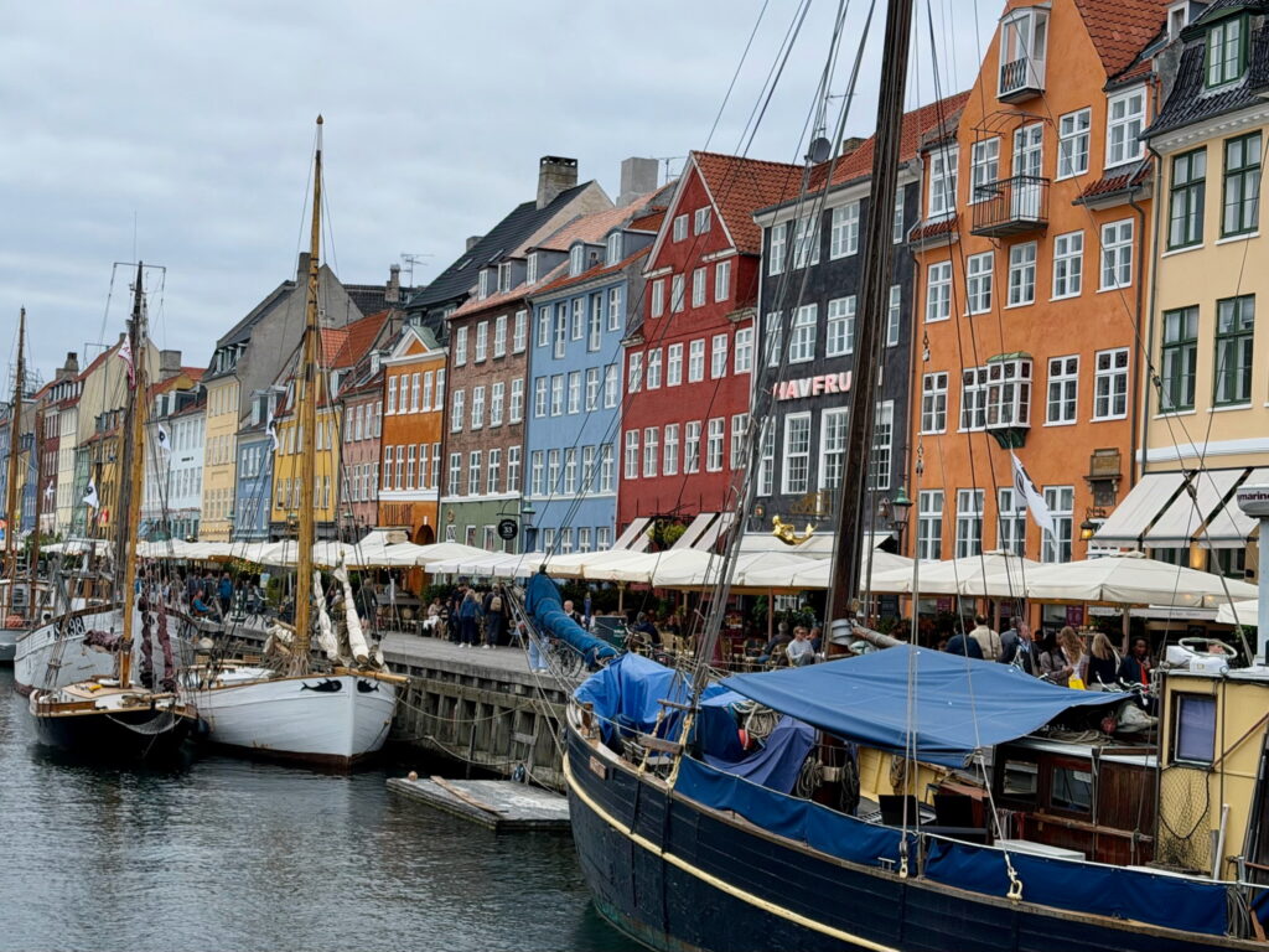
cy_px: 476
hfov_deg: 39.7
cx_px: 634
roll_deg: -2.8
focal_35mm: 48
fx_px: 1760
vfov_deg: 30.3
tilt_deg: +2.3
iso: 64
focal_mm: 6.76
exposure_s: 1/802
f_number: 1.78
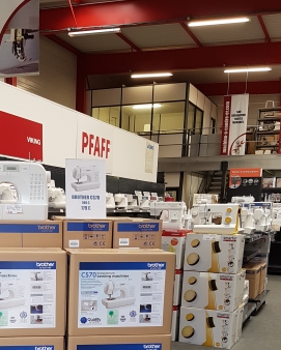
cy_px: 309
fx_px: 519
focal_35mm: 50
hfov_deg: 30.0
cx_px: 83
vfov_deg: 35.3
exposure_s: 1/50
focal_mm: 4.2
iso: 64
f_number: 1.7
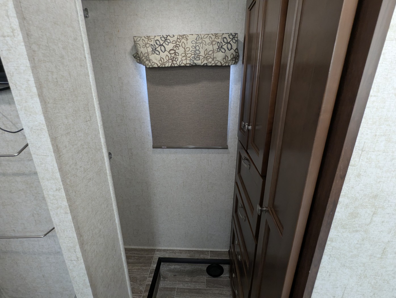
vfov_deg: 78.2
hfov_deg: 94.4
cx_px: 198
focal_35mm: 16
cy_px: 149
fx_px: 183
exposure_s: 1/46.9
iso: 199
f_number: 2.2
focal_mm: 2.35
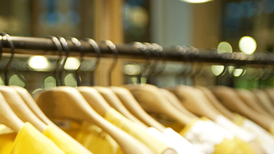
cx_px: 33
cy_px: 165
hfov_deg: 13.7
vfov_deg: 7.7
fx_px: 1134
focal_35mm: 156
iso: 500
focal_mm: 70
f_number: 2.8
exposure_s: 1/80
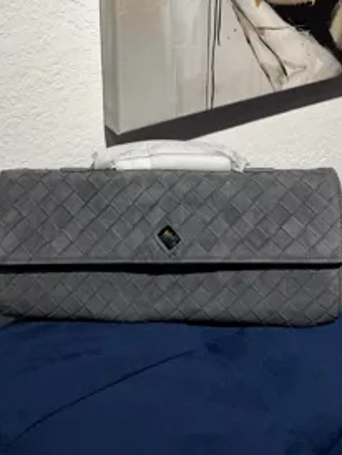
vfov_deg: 42.4
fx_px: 552
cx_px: 125
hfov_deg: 34.2
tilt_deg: -16.3
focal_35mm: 42
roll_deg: +1.1
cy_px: 80
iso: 80
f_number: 1.78
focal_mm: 6.76
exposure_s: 1/551
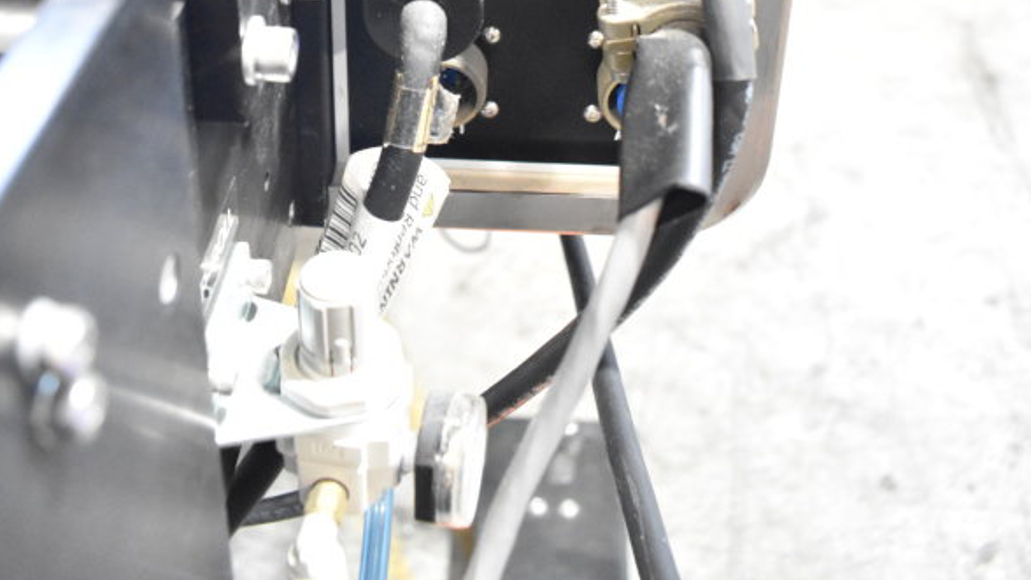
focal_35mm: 44
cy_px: -204
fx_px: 1203
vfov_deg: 23.5
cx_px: 501
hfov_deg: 46.4
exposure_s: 1/100
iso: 6400
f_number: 5
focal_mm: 18
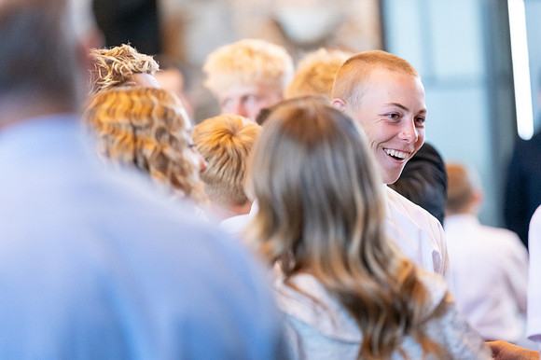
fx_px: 2884
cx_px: 270
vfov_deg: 7.1
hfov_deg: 10.7
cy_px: 180
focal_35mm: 192
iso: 3200
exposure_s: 1/250
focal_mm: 160
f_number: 2.8
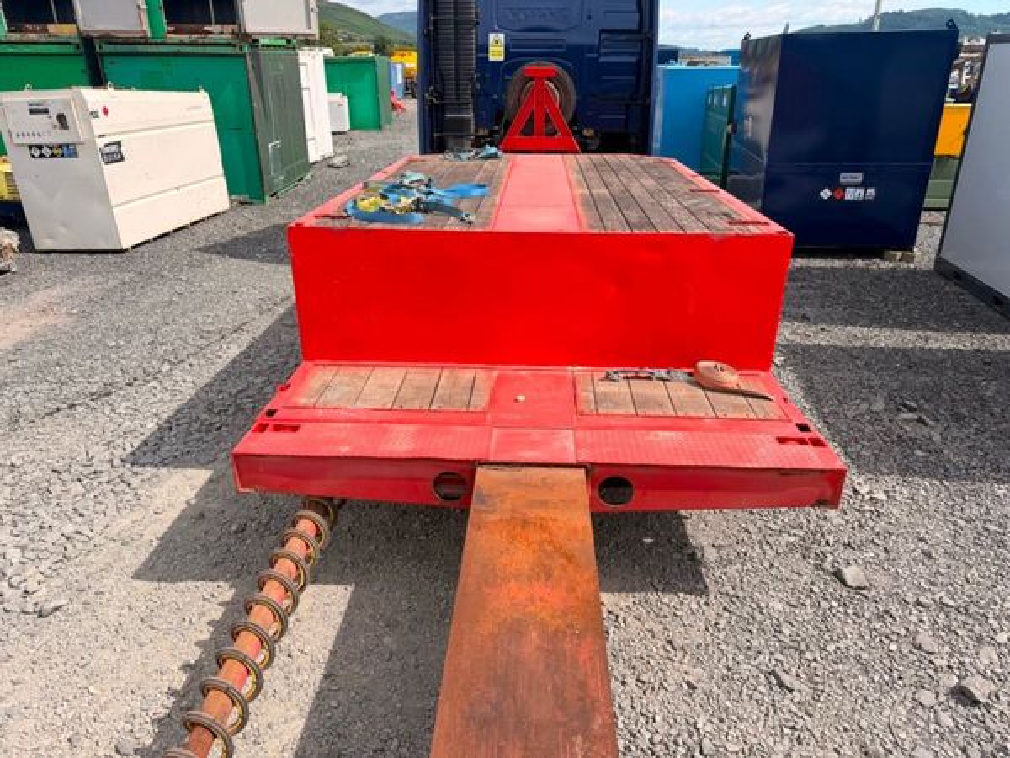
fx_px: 700
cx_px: 505
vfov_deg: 56.8
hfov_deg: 71.6
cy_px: 379
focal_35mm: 24
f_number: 1.78
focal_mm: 6.76
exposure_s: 1/3759
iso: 80
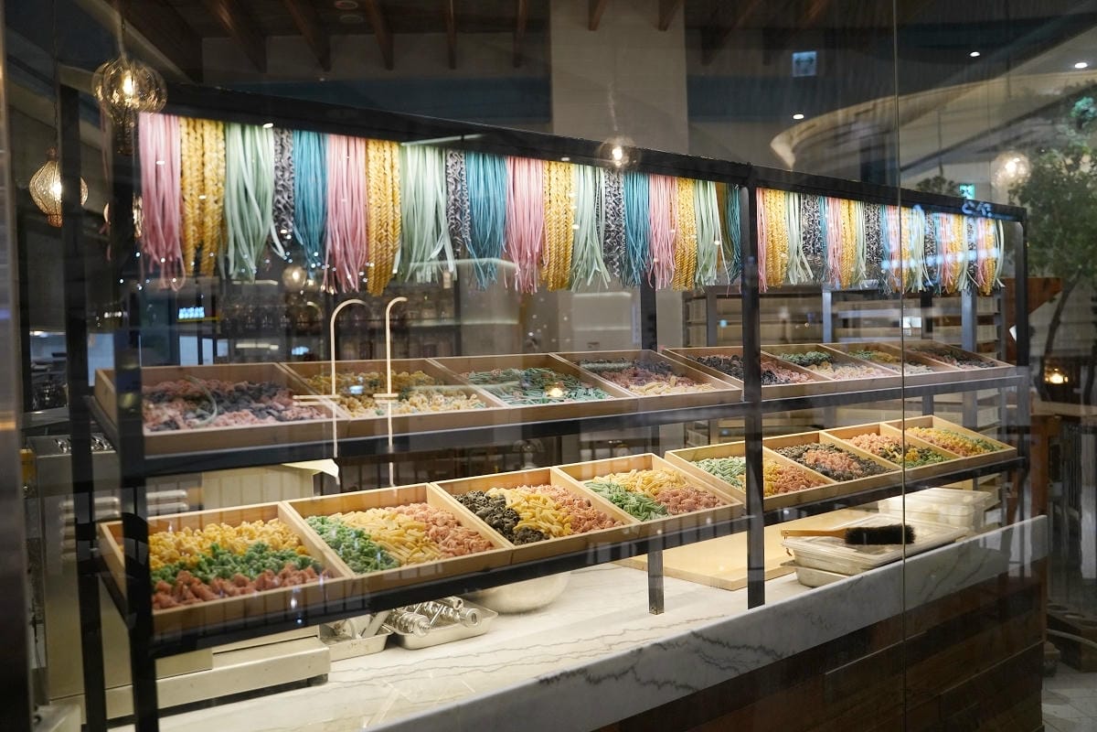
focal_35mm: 31
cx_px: 548
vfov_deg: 42.3
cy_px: 366
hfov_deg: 60.3
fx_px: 945
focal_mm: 31
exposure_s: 1/160
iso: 2000
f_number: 2.8
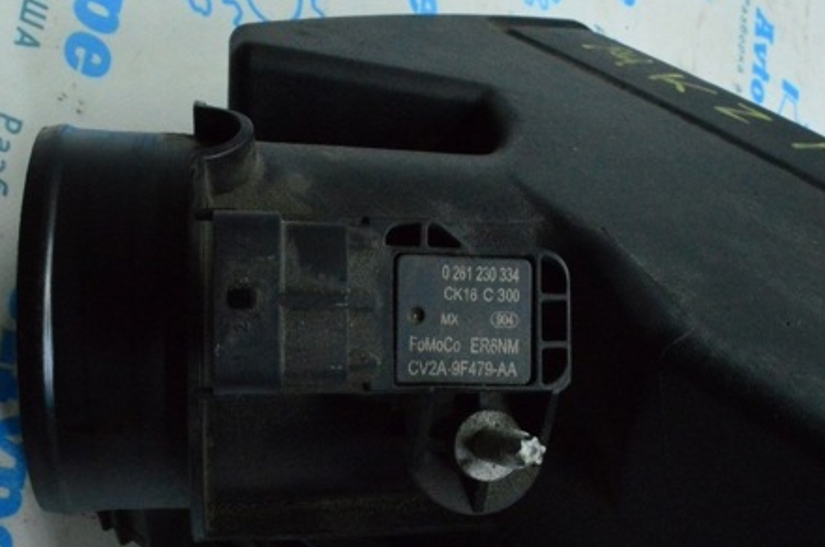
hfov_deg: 41.1
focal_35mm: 48
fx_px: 1098
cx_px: 444
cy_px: 357
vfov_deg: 27.8
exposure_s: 1/30
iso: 6400
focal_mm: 22
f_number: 25
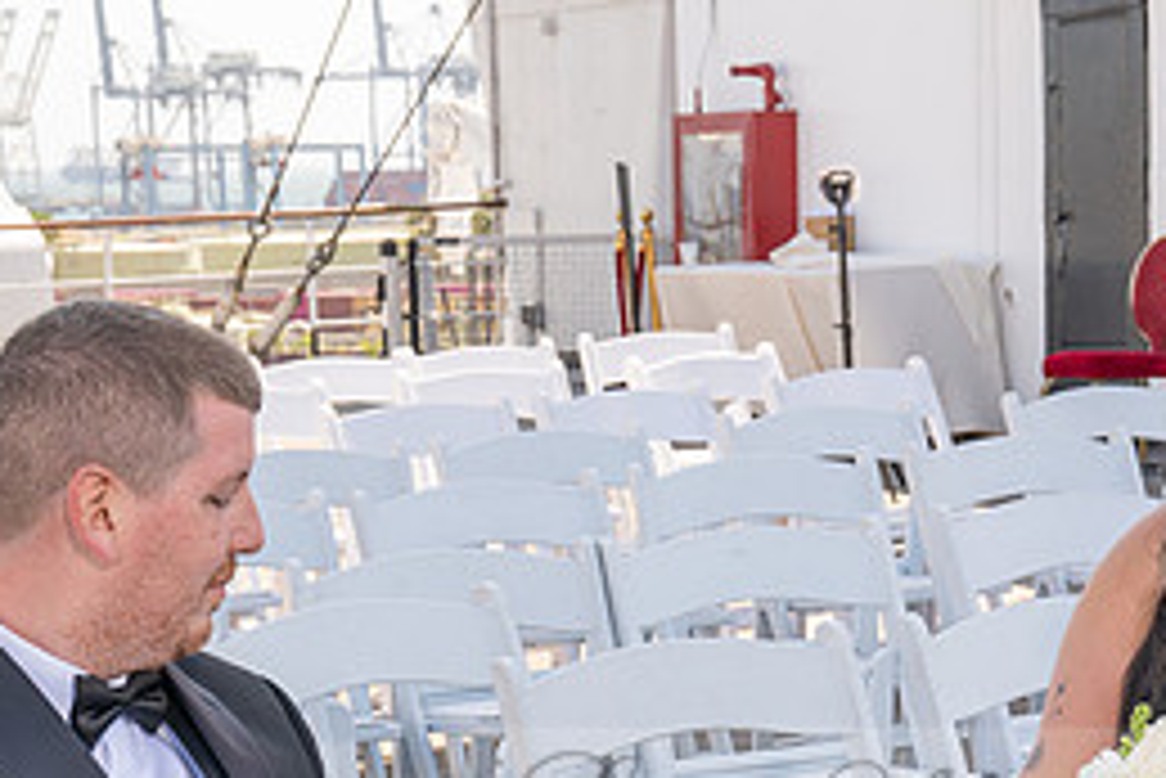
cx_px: 833
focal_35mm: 103
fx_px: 3338
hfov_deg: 19.7
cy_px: 834
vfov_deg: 13.1
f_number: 9
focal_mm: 46
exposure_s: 1/200
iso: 200
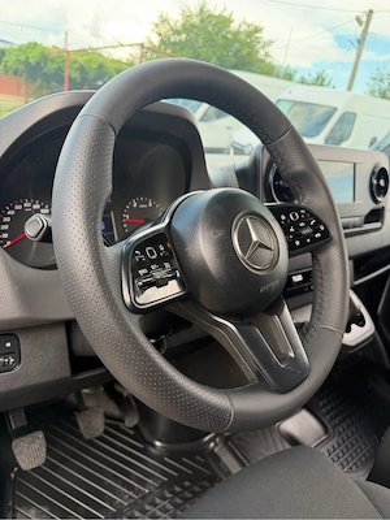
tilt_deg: -19.5
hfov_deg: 56.8
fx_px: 361
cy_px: 260
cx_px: 195
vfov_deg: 71.6
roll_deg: -8.9
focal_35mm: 24
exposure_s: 1/196
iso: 100
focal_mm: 6.76
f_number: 1.78
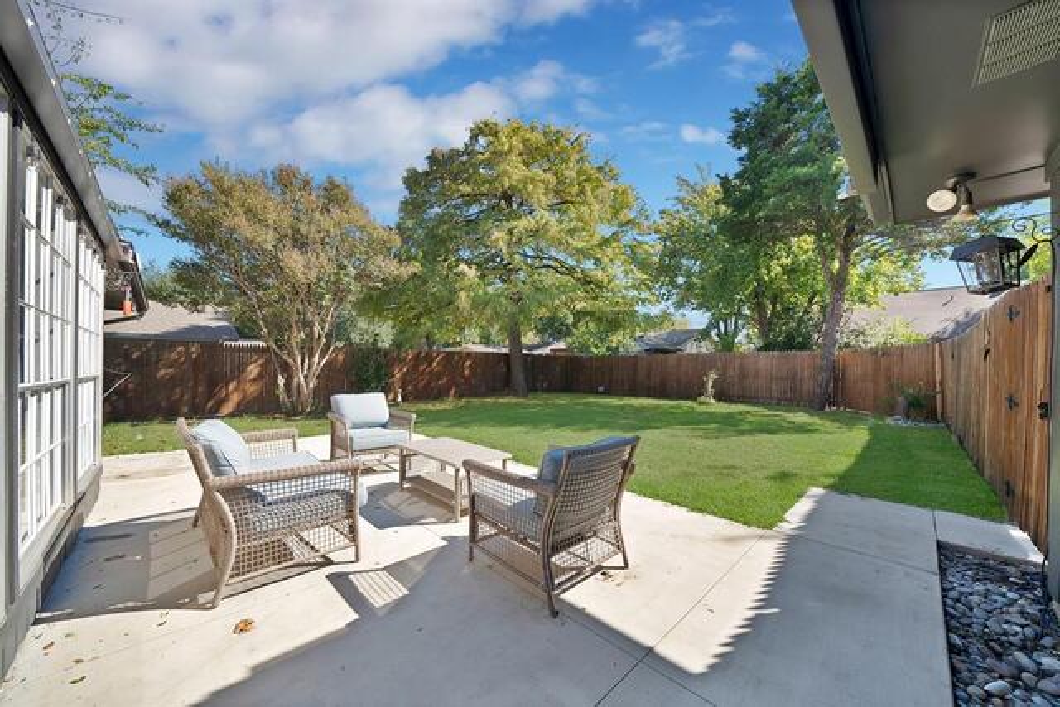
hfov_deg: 112.6
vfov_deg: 90.0
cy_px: 354
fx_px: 353
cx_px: 530
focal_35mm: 12
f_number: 9
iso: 640
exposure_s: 1/100
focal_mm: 12
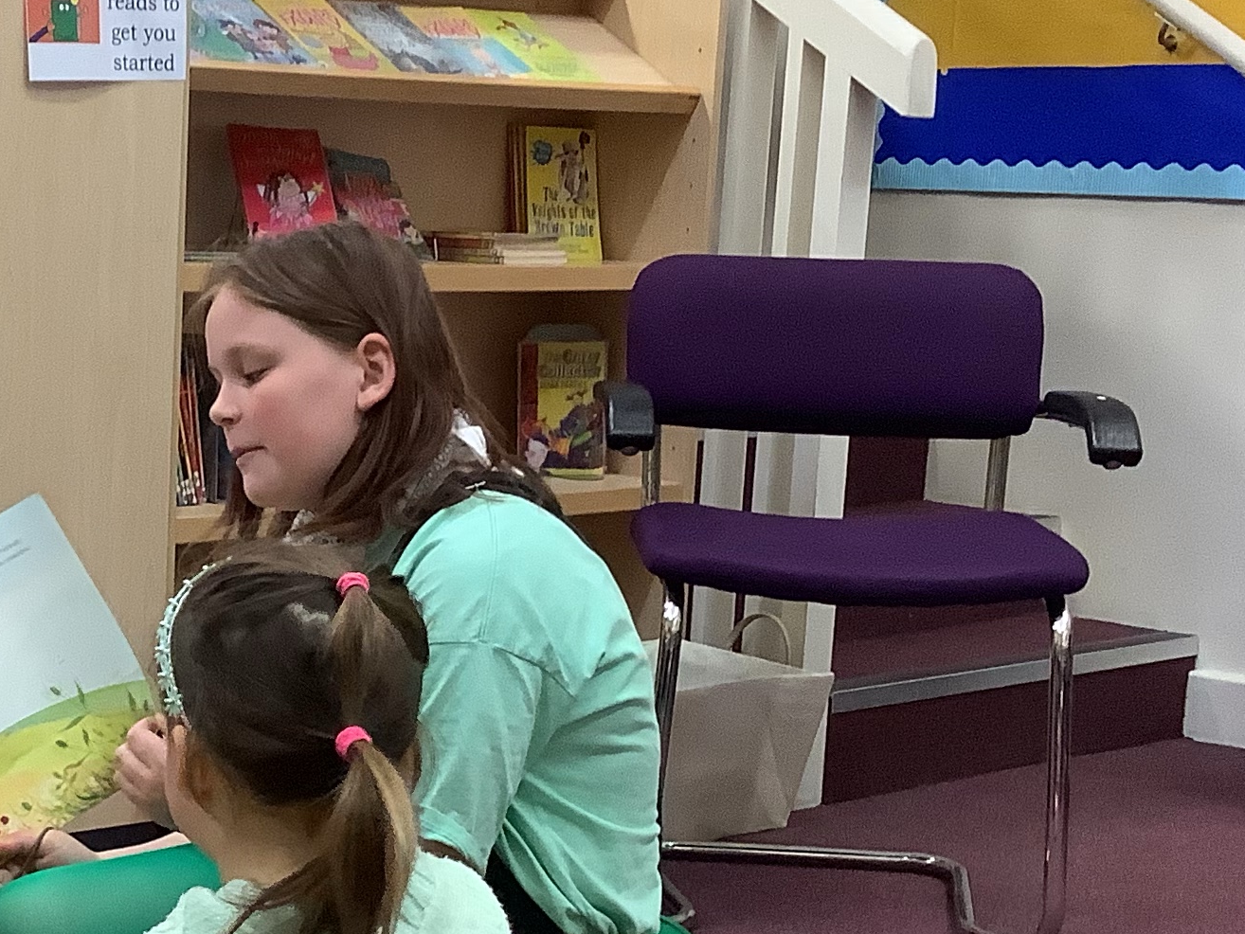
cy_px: 644
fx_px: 2770
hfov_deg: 24.6
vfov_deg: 19.1
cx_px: 131
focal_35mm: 77
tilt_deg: -10.2
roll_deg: -0.8
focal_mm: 3.3
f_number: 2.4
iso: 320
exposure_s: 1/60
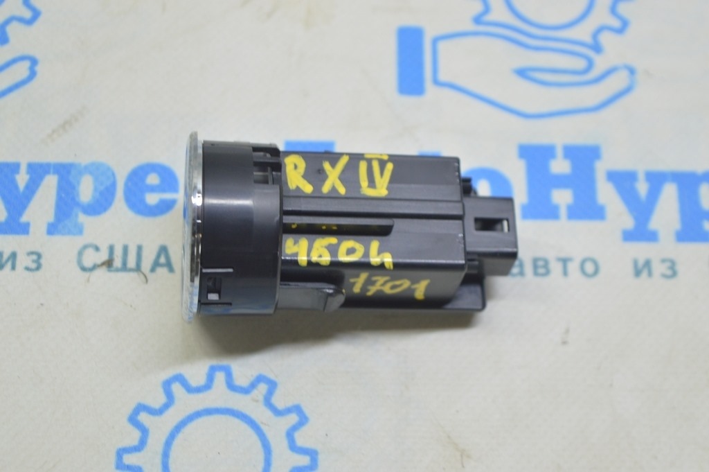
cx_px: 354
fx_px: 1535
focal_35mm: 78
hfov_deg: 26.0
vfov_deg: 17.5
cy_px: 236
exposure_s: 1/20
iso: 400
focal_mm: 52
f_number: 5.6
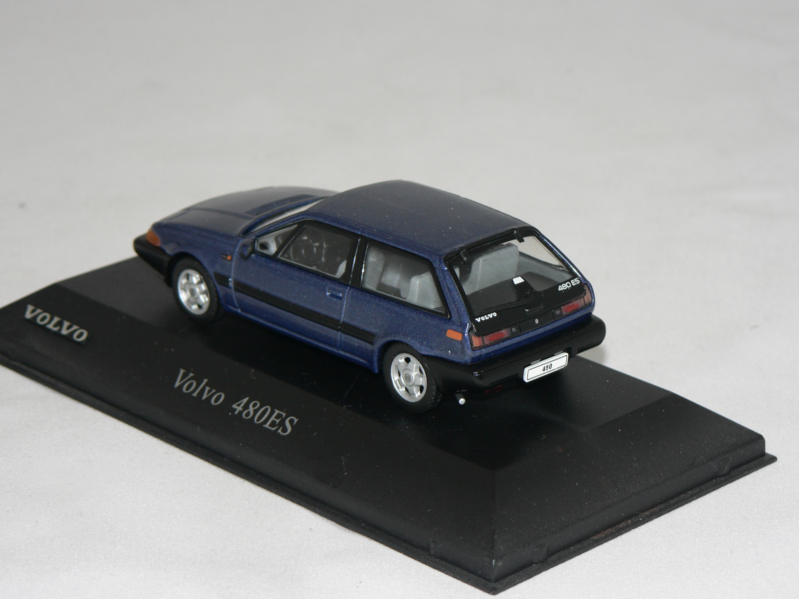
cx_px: 400
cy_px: 300
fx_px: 2862
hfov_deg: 15.9
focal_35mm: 124
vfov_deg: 12.0
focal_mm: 20.7
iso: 80
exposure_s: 1/60
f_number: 3.2
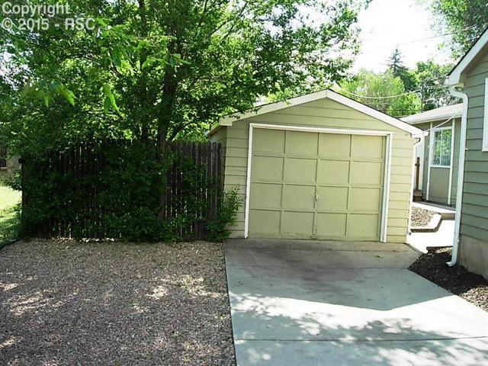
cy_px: 183
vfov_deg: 37.7
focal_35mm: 38
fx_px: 536
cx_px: 244
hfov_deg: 49.0
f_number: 2.8
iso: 79
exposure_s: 1/592
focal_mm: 7.8
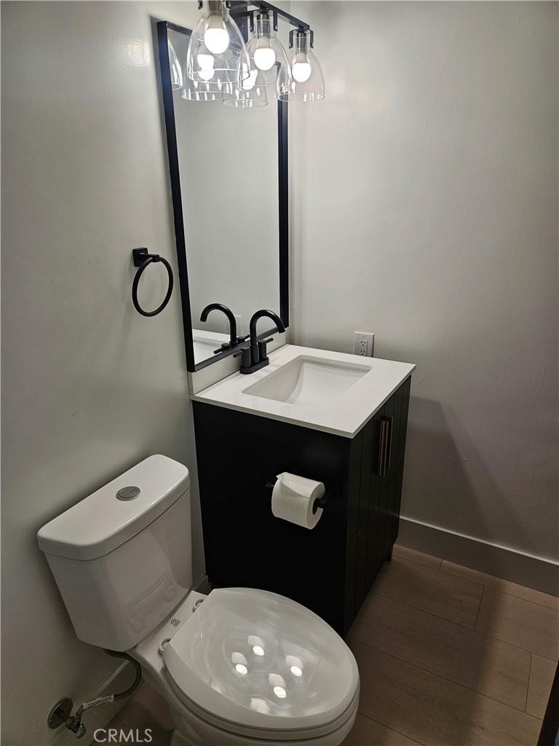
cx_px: 280
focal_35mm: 23
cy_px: 373
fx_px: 495
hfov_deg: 58.9
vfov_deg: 73.9
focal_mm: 5.4
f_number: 1.8
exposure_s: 1/120
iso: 50
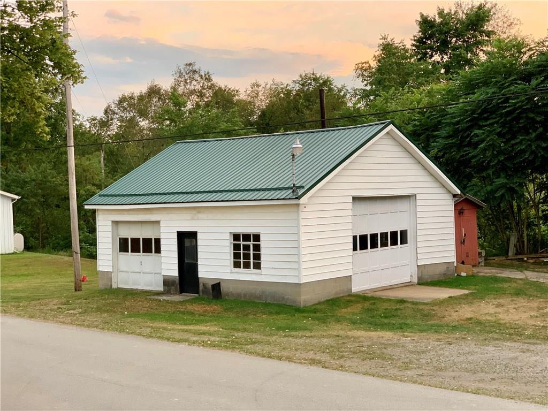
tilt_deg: -1.0
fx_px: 823
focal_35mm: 52
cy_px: 206
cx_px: 274
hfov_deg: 36.8
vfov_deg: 28.0
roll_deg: +1.8
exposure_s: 1/122
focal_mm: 6
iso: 100
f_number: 2.4
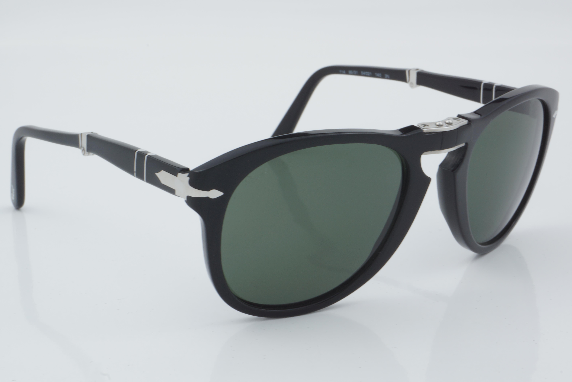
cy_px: 191
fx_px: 1192
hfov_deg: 27.0
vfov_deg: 18.2
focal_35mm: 75
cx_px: 286
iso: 100
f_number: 32
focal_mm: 50
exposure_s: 1/4
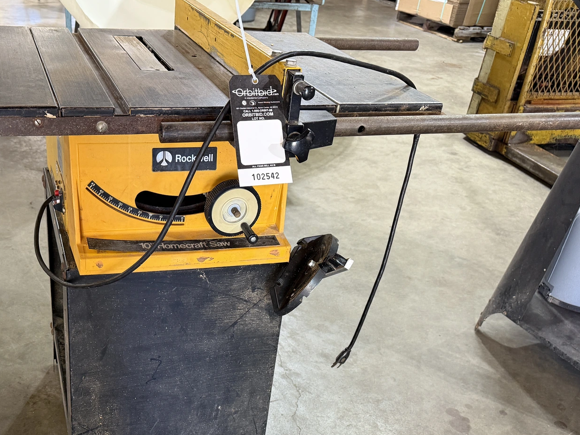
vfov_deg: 35.8
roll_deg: -3.1
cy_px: 335
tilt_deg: -34.4
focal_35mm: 39
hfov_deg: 46.8
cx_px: 176
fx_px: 653
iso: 250
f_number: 1.78
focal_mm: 6.76
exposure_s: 1/60
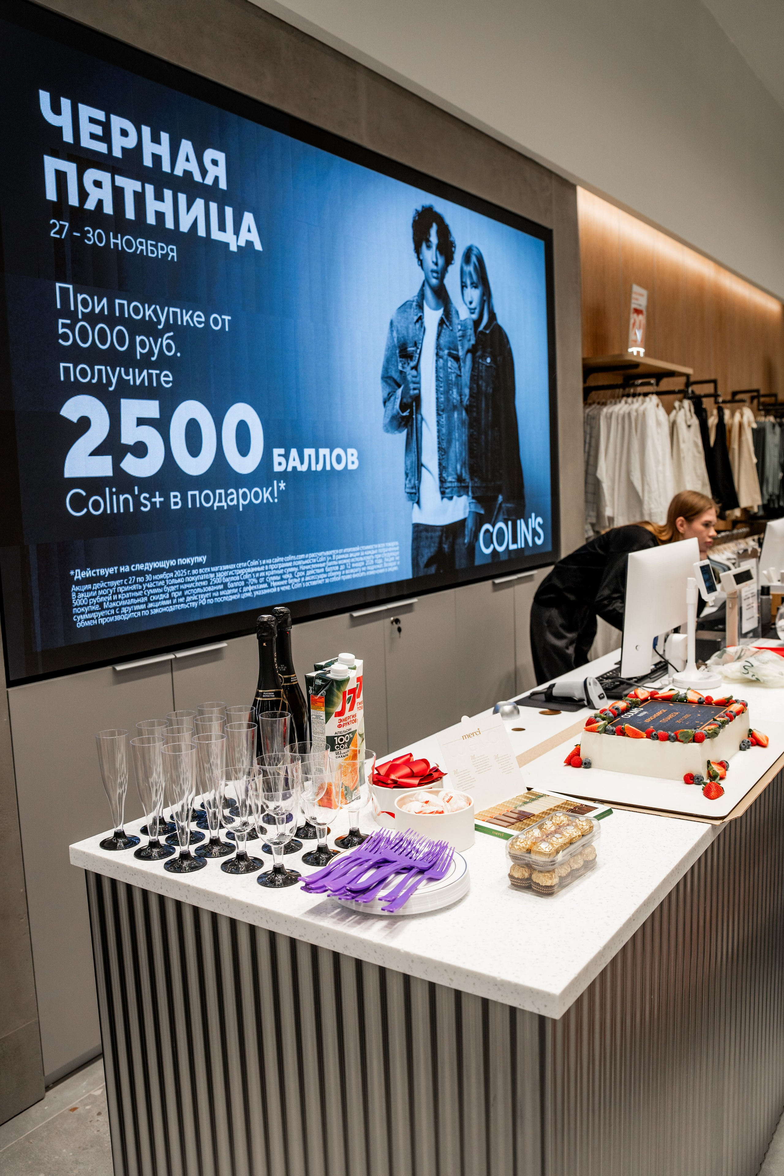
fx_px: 915
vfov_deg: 65.5
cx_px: 392
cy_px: 588
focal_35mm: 28
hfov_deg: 46.4
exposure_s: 1/250
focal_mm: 28
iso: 500
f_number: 4.5
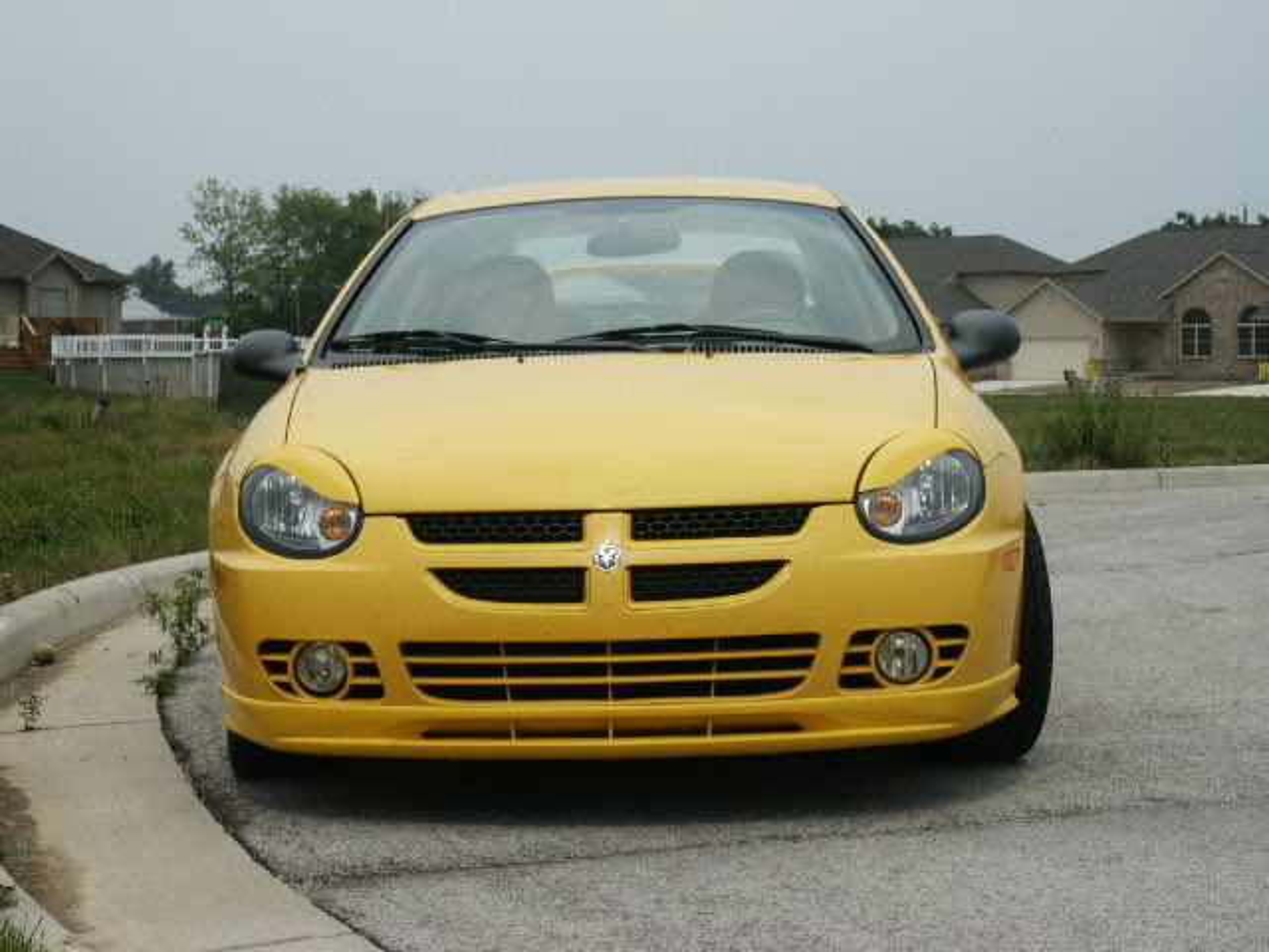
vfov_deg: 18.4
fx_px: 2933
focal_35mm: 80
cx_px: 634
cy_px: 476
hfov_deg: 24.4
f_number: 8
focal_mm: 16.04
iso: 64
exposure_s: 1/250
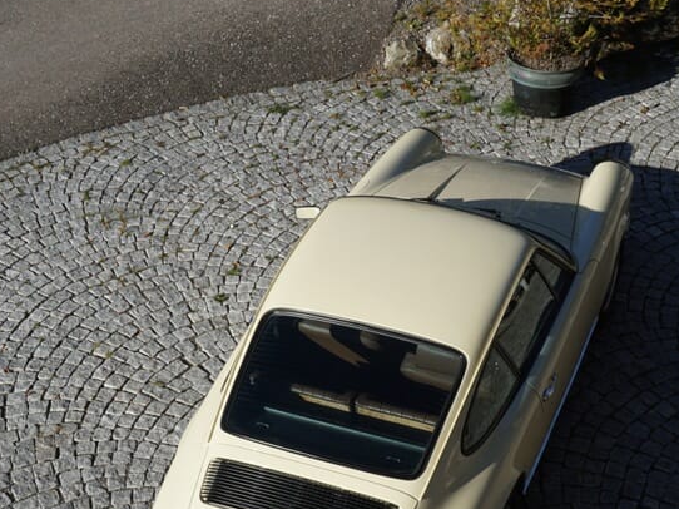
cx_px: 370
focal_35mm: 60
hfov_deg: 32.2
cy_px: 369
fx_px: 1176
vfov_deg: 24.2
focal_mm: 22
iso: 100
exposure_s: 1/80
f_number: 14
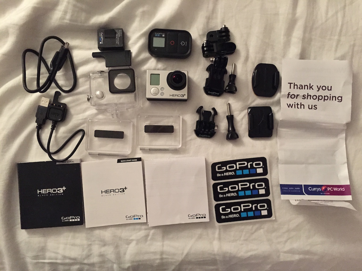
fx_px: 303
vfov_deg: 48.2
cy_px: 136
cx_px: 181
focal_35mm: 29
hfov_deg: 61.7
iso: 500
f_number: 2.2
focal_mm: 4.15
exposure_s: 1/15
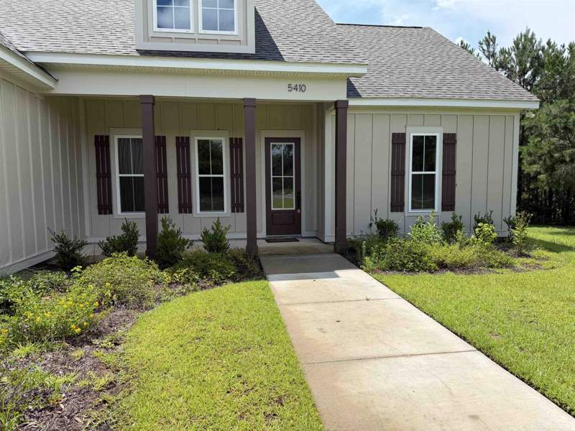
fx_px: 399
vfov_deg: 56.8
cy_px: 216
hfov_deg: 71.6
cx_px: 288
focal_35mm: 24
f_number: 1.78
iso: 80
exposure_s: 1/3425
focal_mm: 6.76
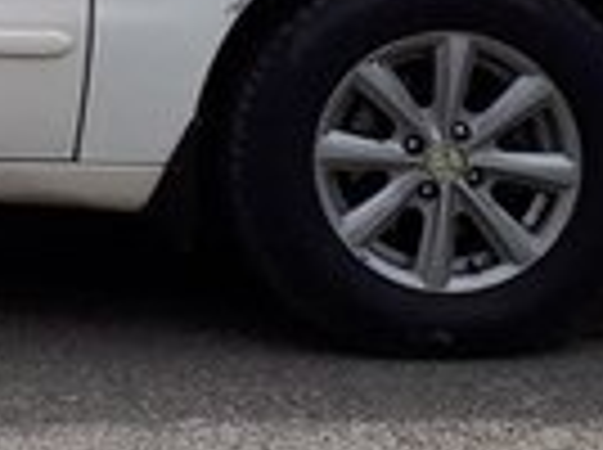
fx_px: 2313
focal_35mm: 133
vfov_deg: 10.8
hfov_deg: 13.3
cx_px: -490
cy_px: -182
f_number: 1.9
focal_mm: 3.6
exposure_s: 1/478
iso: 40
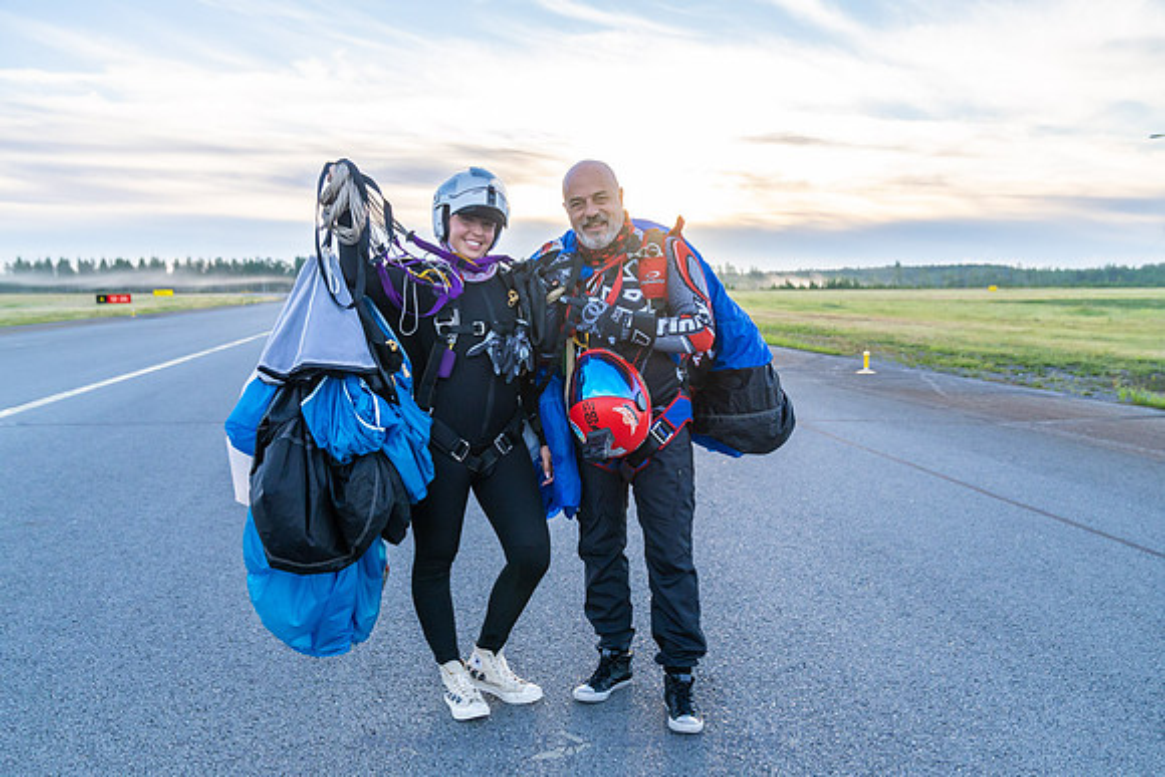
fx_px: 1003
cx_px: 582
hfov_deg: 60.3
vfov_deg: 42.3
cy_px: 388
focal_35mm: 31
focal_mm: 31
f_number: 4
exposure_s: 1/2000
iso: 1000
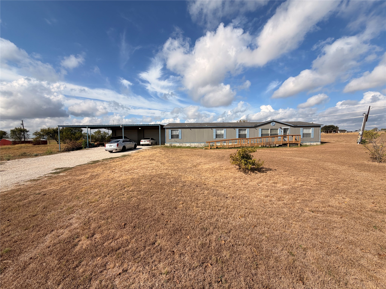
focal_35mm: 14
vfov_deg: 85.7
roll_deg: +0.2
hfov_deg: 102.1
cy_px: 144
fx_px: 156
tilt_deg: -3.3
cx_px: 193
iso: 20
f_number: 2.2
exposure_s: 1/1368
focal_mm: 2.22
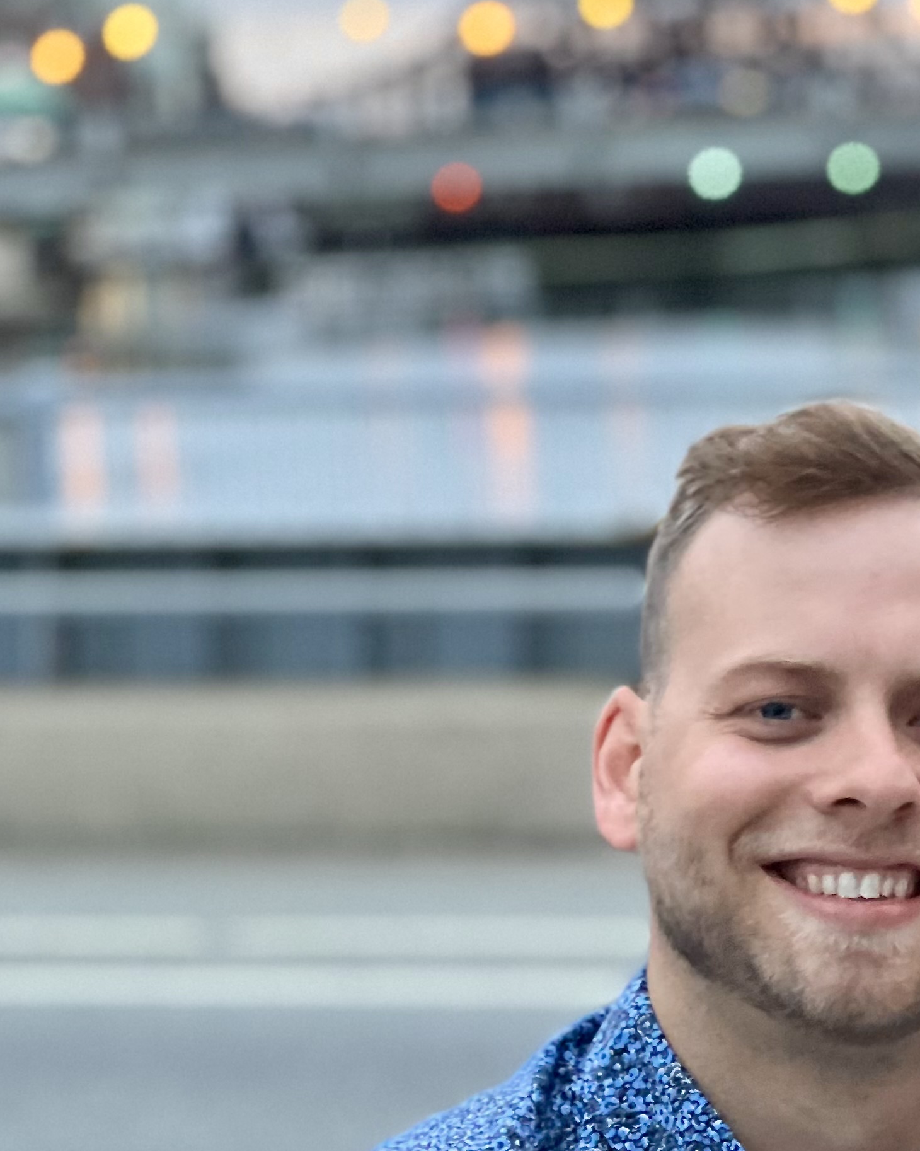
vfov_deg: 11.6
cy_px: 856
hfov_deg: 9.3
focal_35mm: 166
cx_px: 861
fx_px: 5652
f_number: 2.8
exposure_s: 1/37
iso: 400
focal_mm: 9
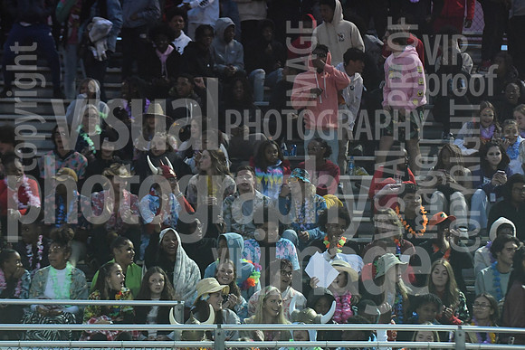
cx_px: 262
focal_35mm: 188
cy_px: 175
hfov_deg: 11.0
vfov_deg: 7.3
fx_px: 2735
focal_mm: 125
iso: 10000
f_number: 4
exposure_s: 1/1000
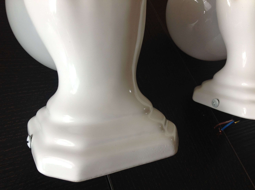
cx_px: 128
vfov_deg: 40.6
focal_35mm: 35
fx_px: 257
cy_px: 95
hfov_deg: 52.7
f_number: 2.4
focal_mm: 4.28
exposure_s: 1/30
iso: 50
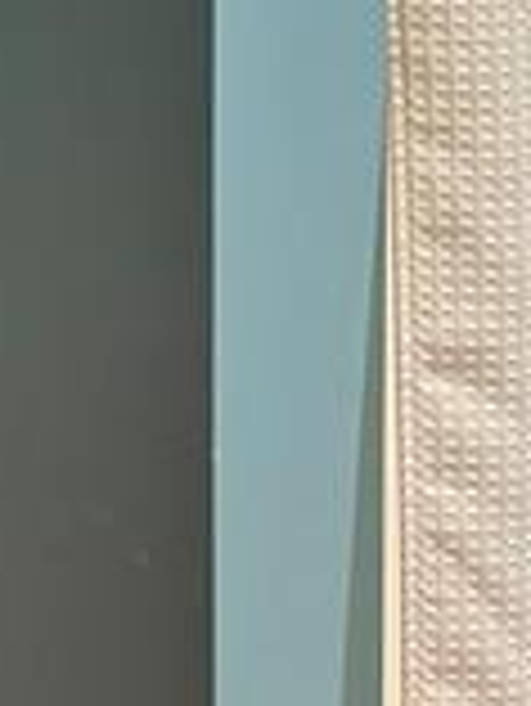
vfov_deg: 13.7
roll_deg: +1.4
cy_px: -616
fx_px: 2594
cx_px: -392
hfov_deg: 11.0
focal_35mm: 127
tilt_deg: -6.9
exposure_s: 1/60
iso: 200
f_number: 1.5
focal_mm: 5.7
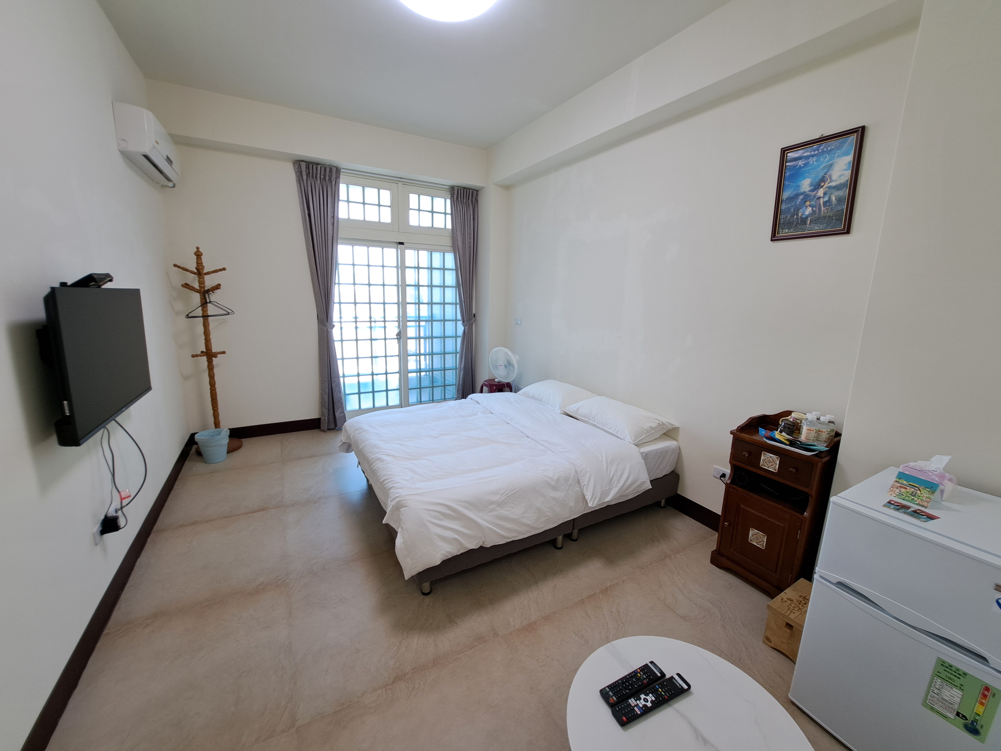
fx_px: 376
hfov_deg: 106.2
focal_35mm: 13
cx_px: 500
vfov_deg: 89.9
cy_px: 376
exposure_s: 1/40
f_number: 2.2
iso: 50
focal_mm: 1.74
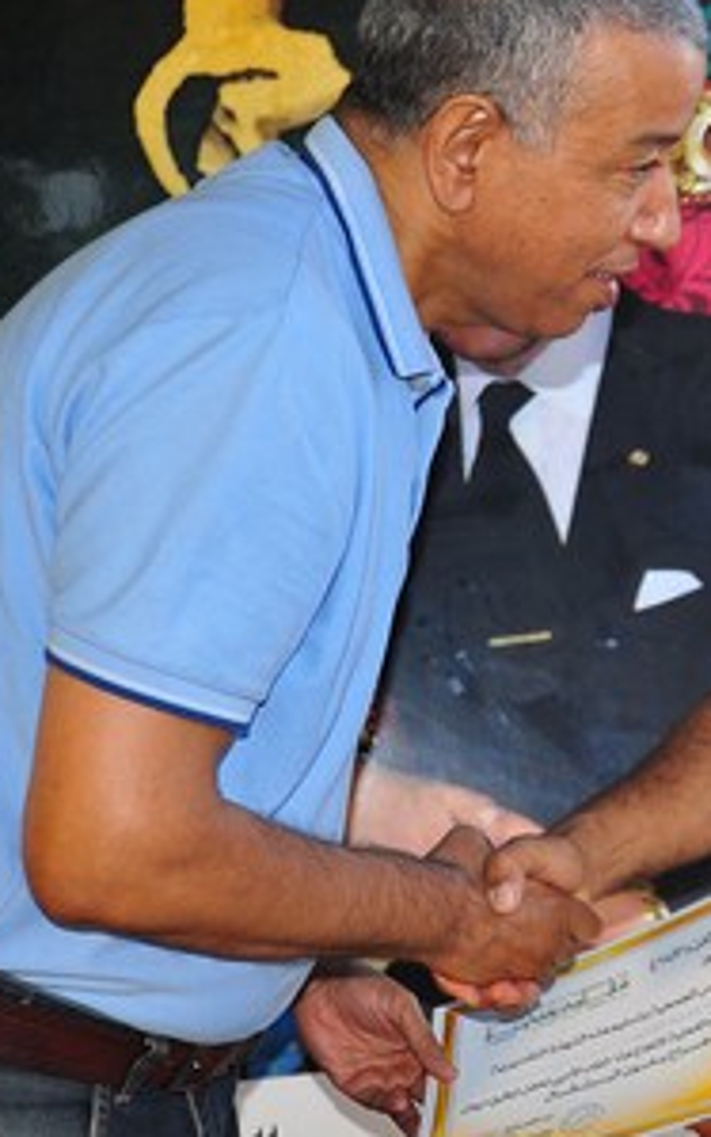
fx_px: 2603
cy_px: 580
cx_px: 576
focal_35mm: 84
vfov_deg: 24.6
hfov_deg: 15.4
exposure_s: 1/125
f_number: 3.8
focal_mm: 24
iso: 400
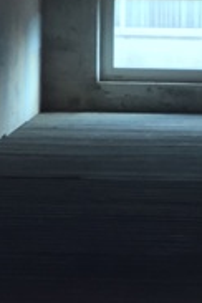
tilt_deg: -5.4
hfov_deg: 6.9
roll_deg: -0.6
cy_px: 94
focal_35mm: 198
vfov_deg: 10.4
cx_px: 147
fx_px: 1666
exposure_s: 1/100
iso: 40
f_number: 2.2
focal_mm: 4.15
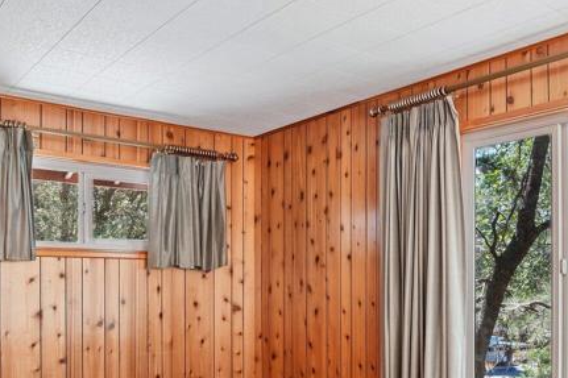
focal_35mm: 38
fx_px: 599
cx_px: 368
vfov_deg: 34.0
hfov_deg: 50.0
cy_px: 300
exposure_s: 1/13
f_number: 8
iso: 400
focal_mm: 16
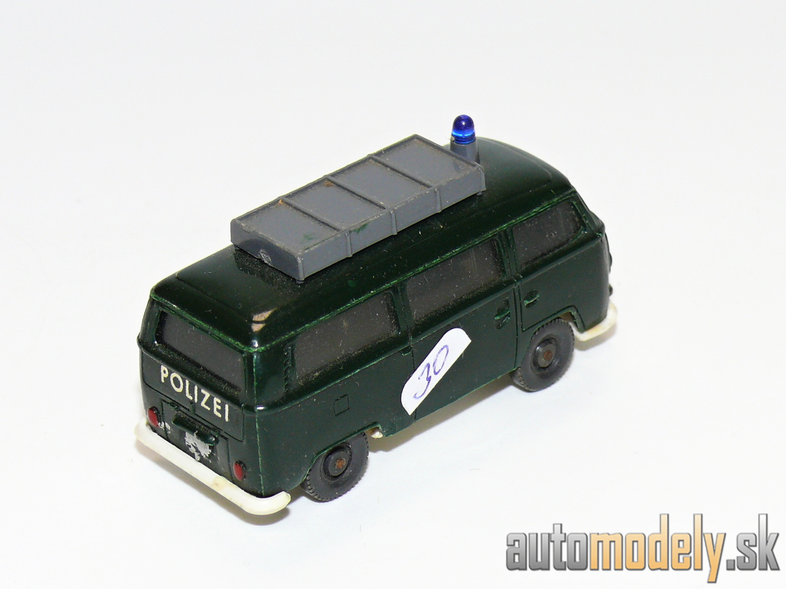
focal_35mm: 125
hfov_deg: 15.8
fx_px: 2838
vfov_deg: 11.9
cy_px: 294
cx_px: 393
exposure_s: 1/30
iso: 100
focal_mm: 14.8
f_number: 4
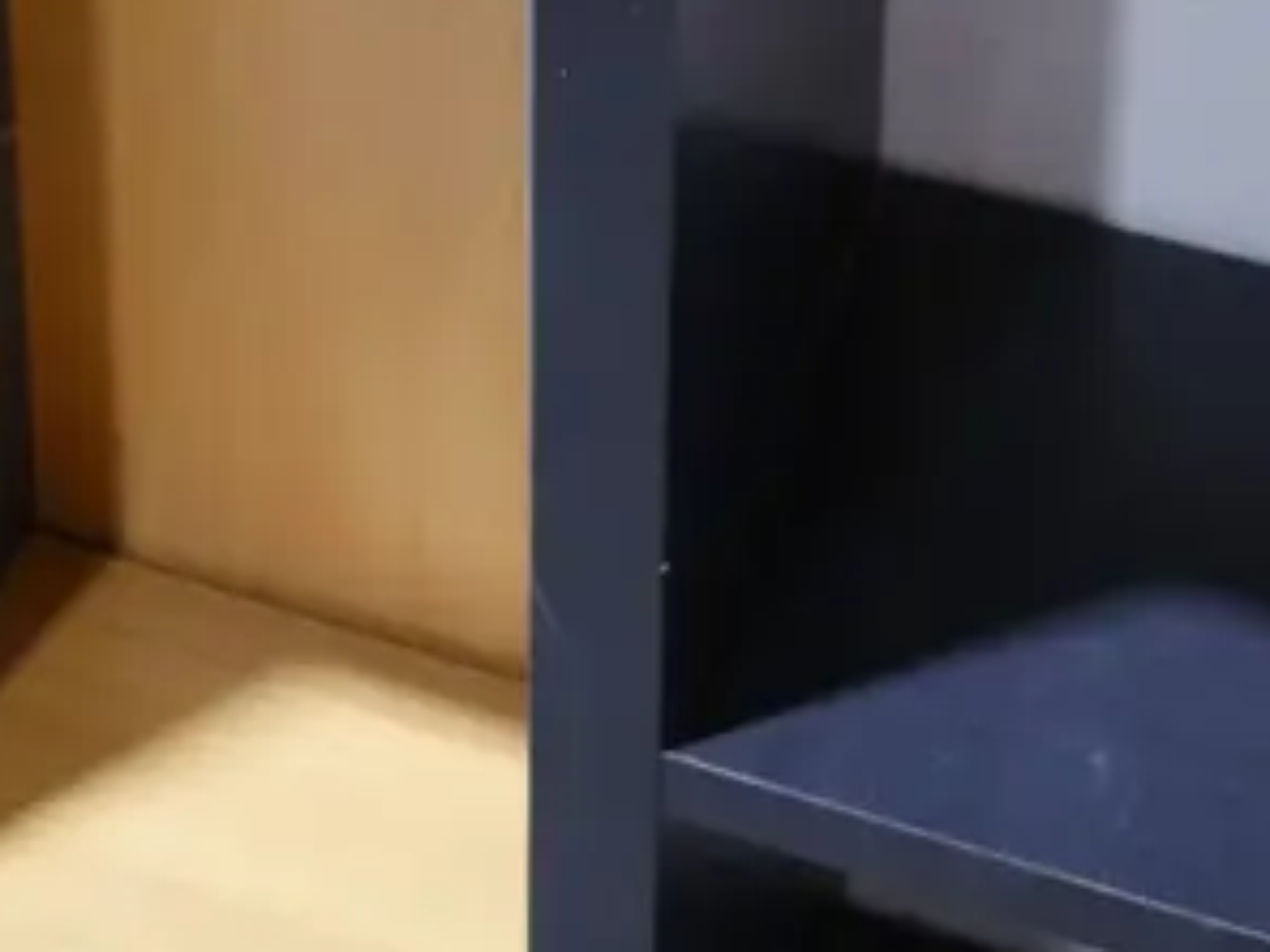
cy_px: -1205
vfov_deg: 12.5
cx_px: 178
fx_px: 3559
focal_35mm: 97
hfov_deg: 19.9
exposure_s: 1/60
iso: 1000
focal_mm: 14
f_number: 3.5
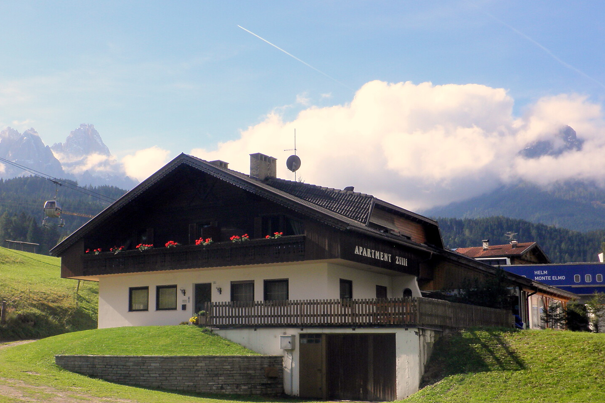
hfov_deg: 39.5
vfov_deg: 26.9
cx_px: 260
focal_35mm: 50
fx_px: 840
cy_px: 266
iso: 64
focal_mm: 6.3
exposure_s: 1/320
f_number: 5.6
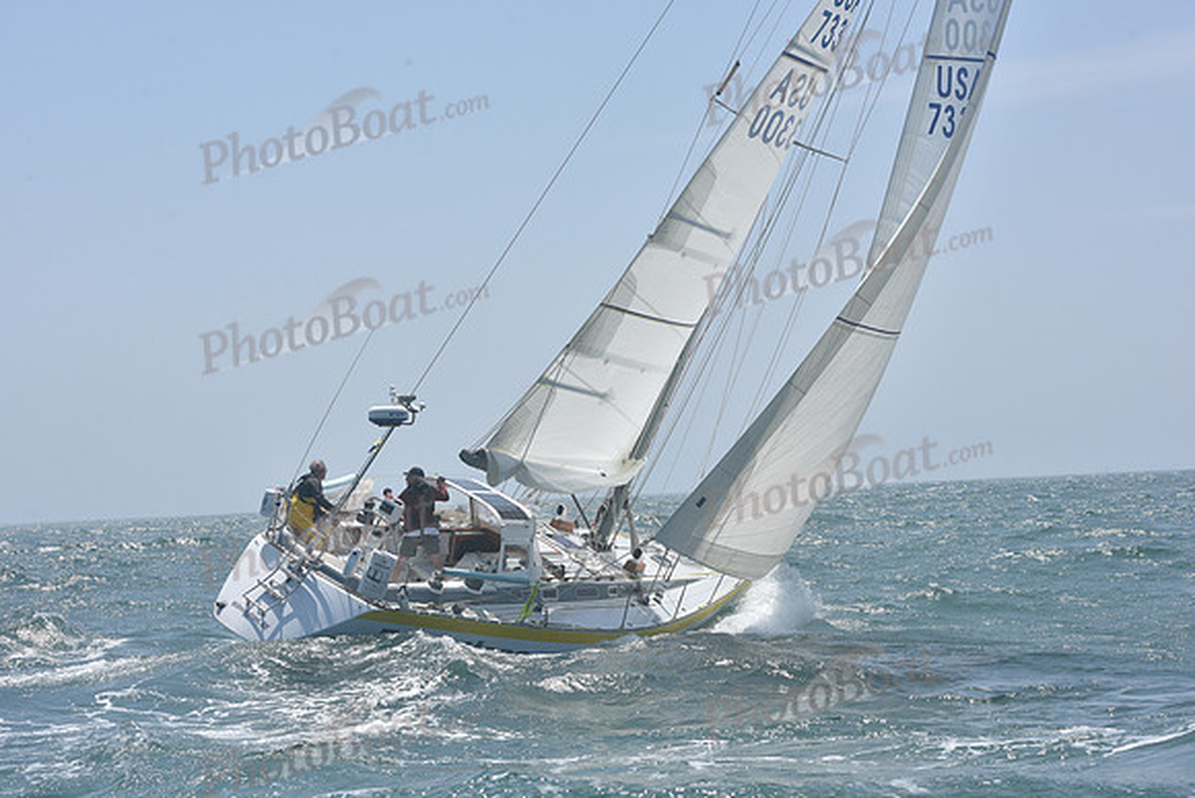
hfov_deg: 28.8
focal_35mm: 70
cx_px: 598
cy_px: 399
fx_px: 2324
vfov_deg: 19.5
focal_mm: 70
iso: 320
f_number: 10
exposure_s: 1/1000
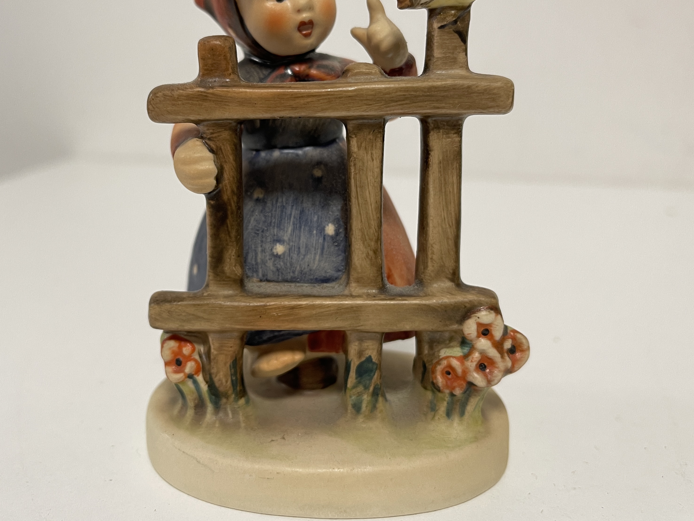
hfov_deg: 53.7
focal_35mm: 34
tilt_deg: -15.0
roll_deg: -0.4
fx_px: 682
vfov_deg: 41.5
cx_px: 293
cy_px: 201
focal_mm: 5.1
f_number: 1.6
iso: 80
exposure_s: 1/50
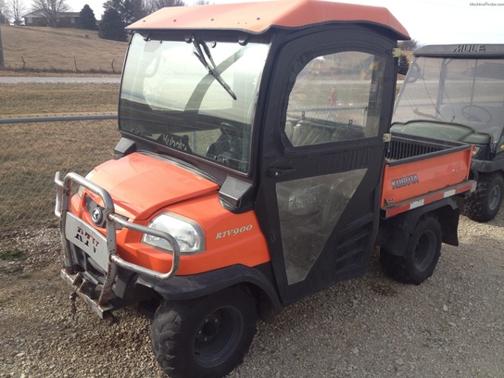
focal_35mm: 35
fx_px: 510
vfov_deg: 40.7
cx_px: 252
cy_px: 189
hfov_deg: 52.6
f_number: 2.4
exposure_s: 1/968
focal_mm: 4.28
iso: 64
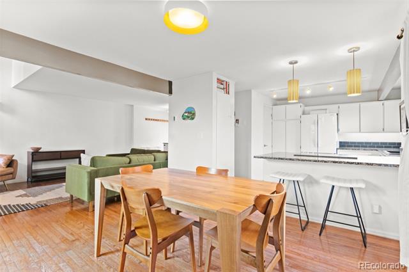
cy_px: 136
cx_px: 204
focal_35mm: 17
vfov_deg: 70.3
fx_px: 193
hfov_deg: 93.3
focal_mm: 17
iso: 1250
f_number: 8
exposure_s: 1/8
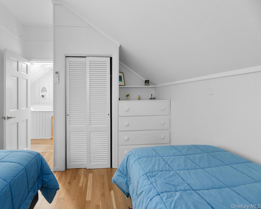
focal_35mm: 16
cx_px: 104
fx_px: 124
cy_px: 104
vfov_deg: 80.4
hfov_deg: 91.9
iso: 1000
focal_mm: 14
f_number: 7.1
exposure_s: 1/30
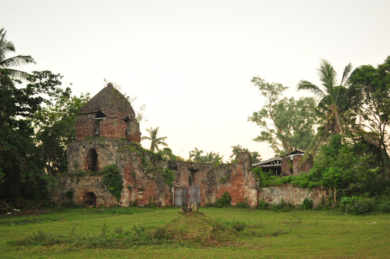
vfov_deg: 29.8
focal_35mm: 45
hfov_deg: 43.7
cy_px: 130
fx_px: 487
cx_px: 195
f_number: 4.5
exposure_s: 1/60
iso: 1250
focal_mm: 30
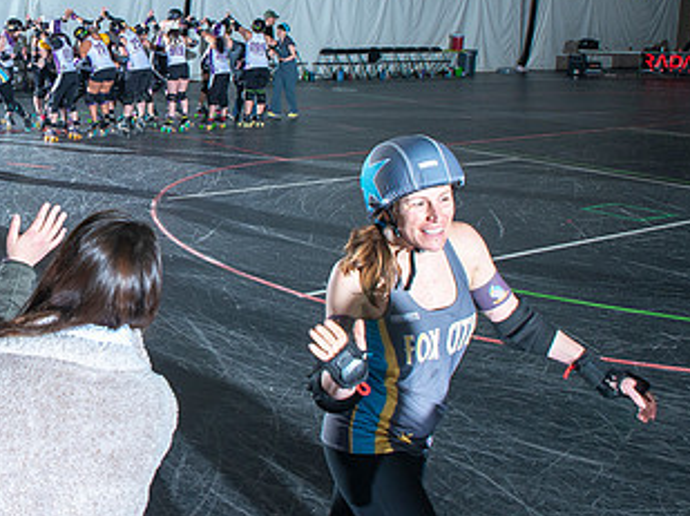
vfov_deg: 30.4
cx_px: 28
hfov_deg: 37.0
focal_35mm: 47
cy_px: 136
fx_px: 936
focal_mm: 24
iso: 800
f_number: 8
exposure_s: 1/160
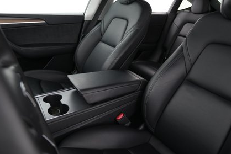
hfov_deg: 69.2
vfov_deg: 49.4
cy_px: 65
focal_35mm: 26
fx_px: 167
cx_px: 127
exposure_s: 1/30
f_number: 2.8
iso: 1600
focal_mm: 17
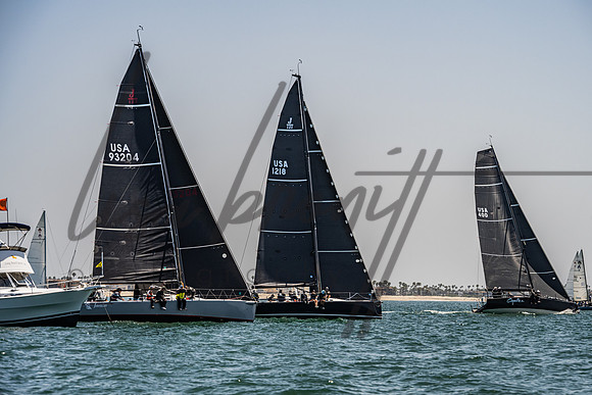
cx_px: 319
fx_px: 2125
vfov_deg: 10.6
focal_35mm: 129
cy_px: 213
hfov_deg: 15.9
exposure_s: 1/2000
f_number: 8
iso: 400
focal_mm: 120
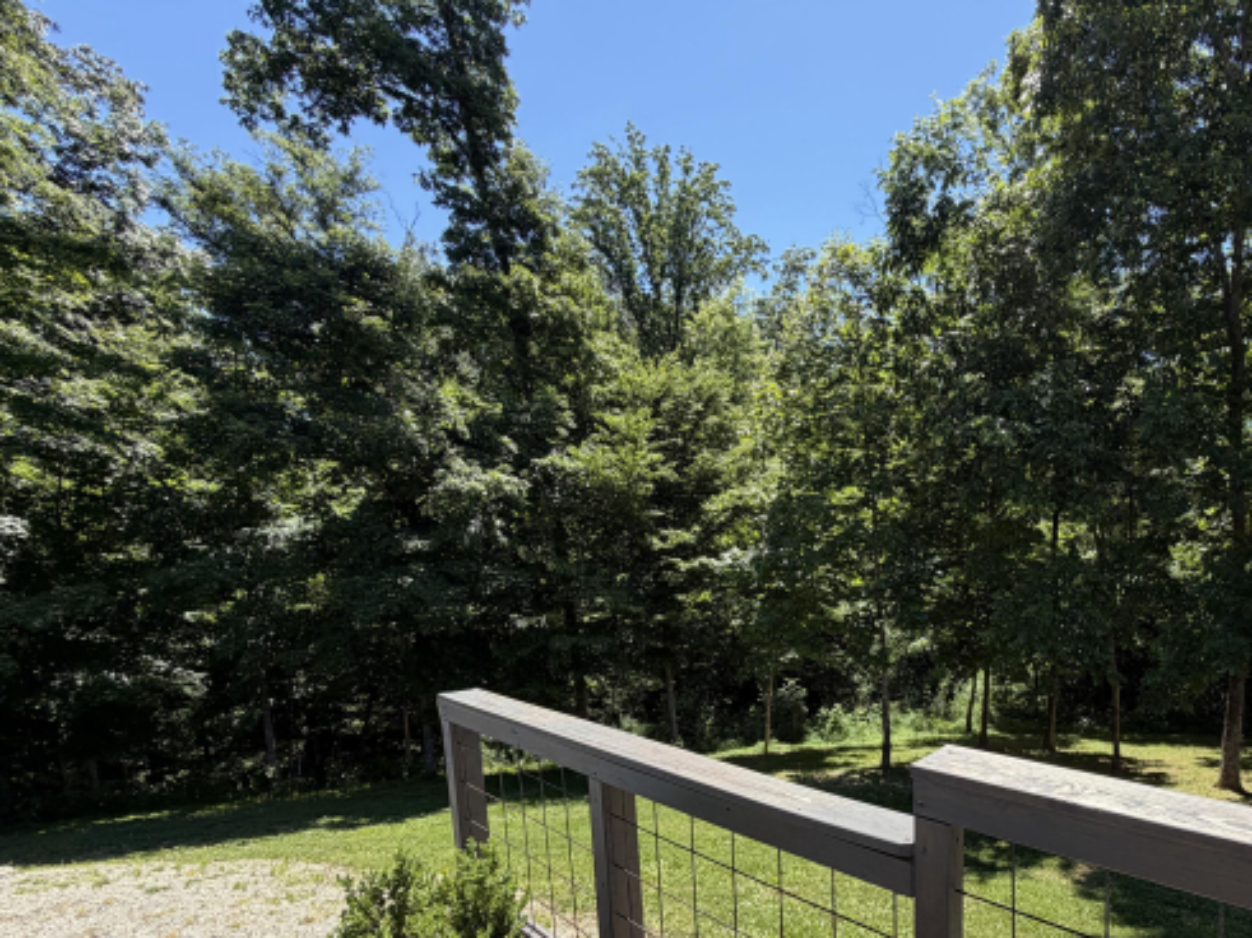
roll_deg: +0.9
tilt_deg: -6.9
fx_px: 687
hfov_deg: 81.6
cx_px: 843
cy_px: 630
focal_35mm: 19
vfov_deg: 66.7
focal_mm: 2.22
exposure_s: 1/518
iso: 40
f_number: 2.2
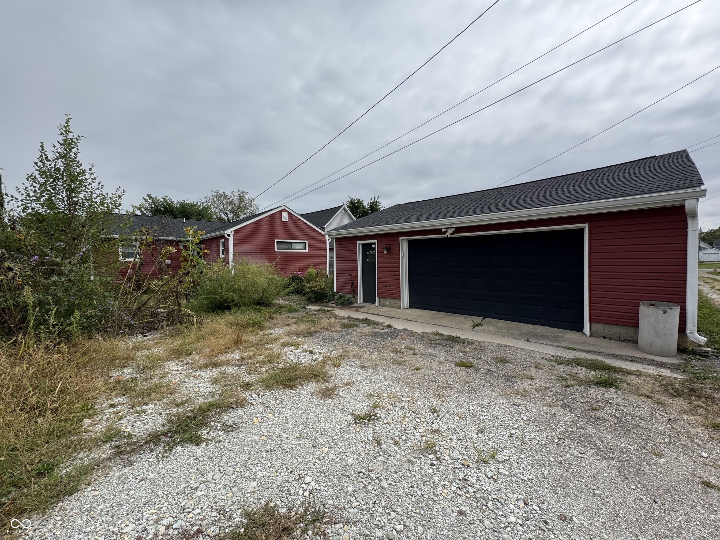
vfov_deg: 85.7
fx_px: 291
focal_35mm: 14
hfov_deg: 102.1
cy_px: 270
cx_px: 360
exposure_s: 1/2273
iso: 50
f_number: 2.2
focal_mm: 2.22
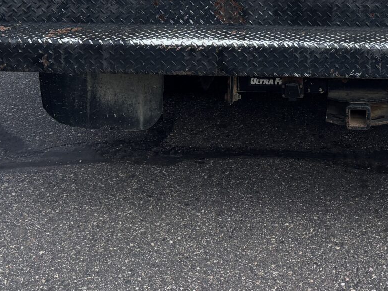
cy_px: -131
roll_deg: -0.8
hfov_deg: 22.2
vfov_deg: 15.9
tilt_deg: -5.4
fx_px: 964
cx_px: 358
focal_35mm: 86
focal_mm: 5.96
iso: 50
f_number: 1.6
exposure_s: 1/2857
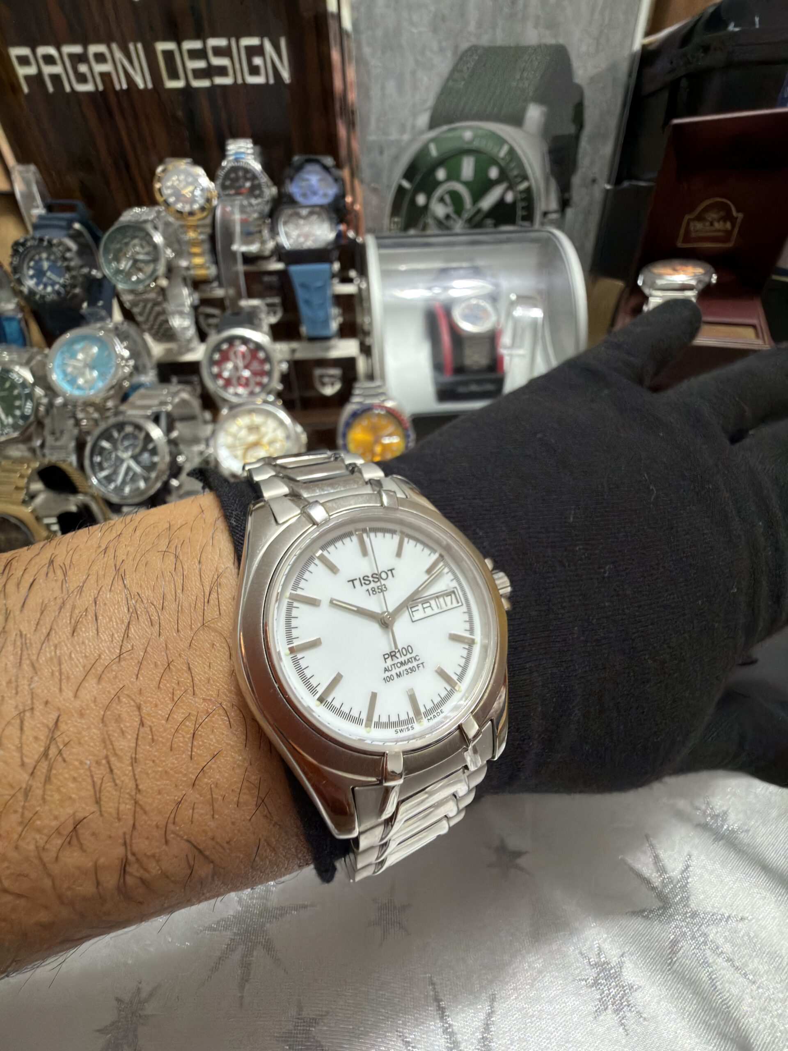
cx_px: 394
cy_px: 526
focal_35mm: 14
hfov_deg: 85.7
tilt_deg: -36.6
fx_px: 425
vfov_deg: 102.1
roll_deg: +2.0
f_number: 2.2
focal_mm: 2.22
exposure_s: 1/25
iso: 320
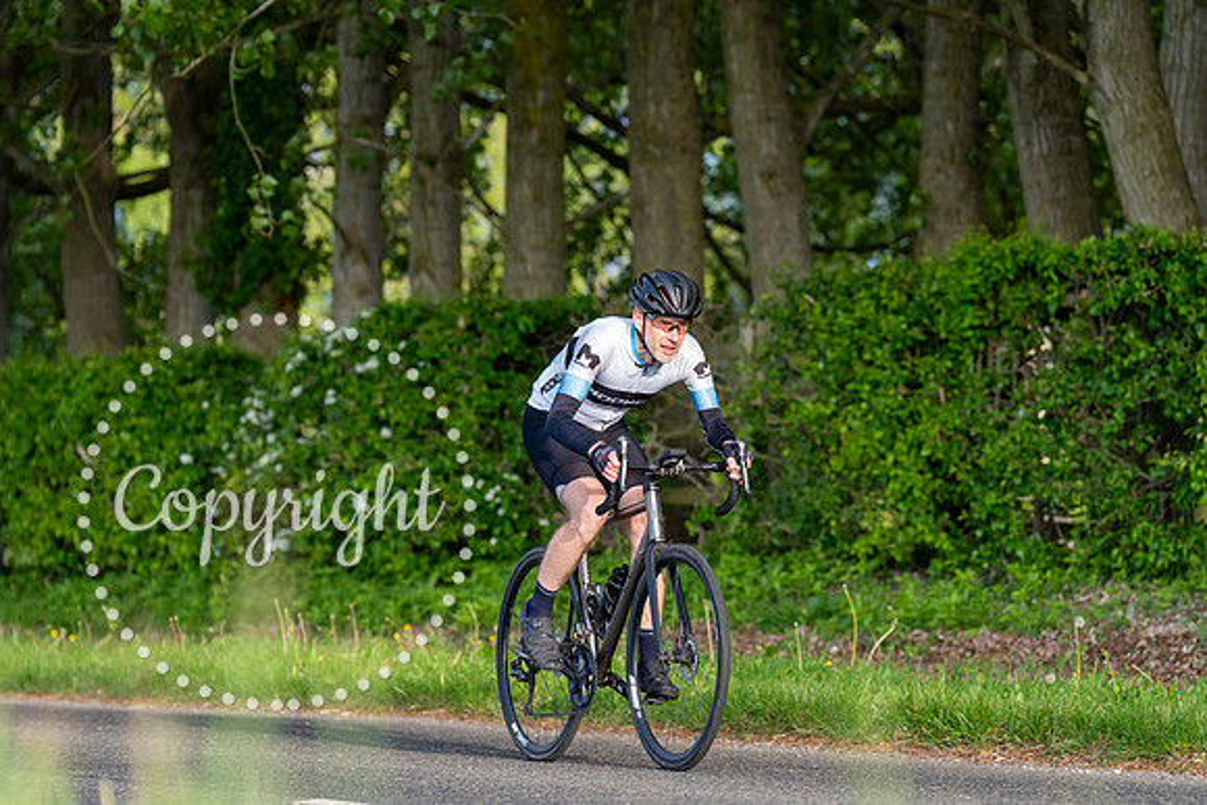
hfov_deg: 11.4
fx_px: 6036
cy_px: 402
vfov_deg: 7.6
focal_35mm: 180
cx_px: 604
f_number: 4
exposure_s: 1/800
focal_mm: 180
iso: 1250
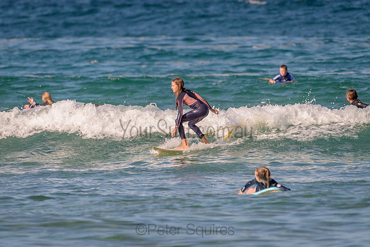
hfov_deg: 3.4
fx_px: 6305
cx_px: 187
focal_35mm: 613
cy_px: 95
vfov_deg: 2.2
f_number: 5.6
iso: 160
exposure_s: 1/2000
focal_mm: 500
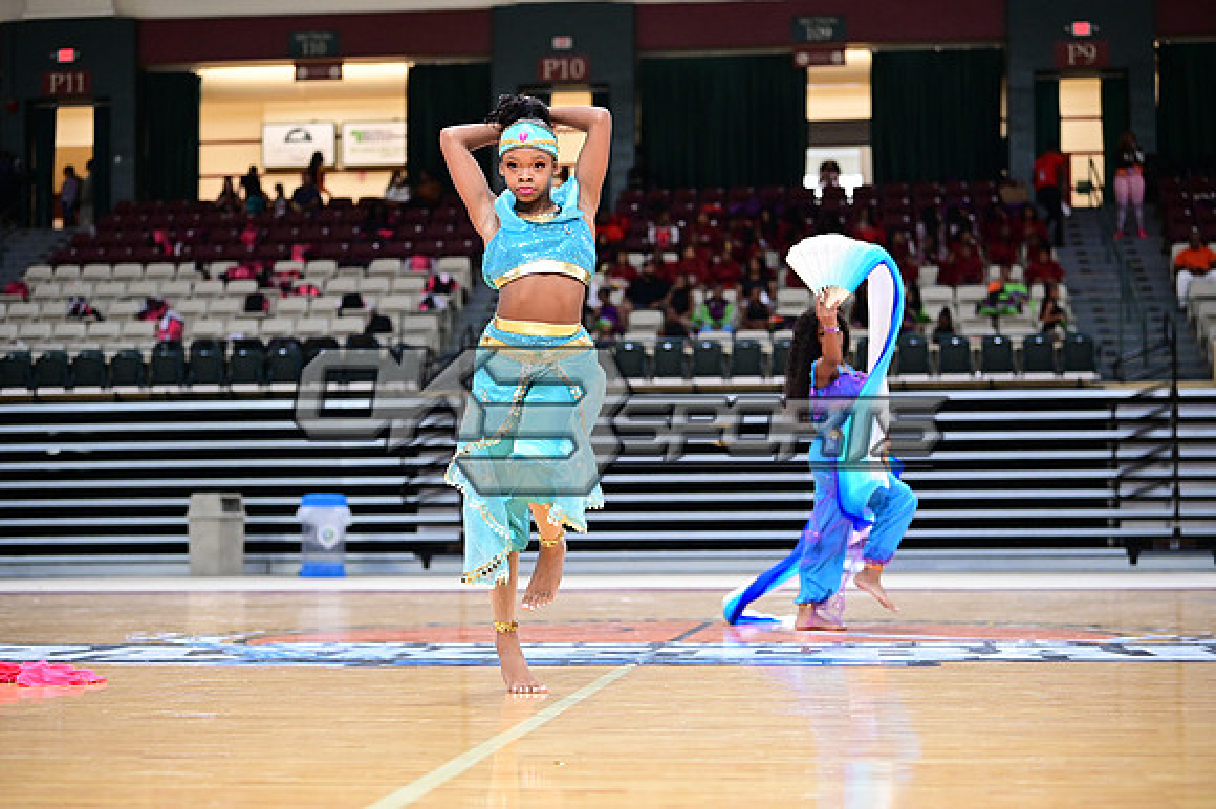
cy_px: 404
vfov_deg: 19.4
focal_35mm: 70
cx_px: 608
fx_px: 2363
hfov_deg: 28.9
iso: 6400
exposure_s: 1/1000
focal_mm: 70
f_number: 3.2
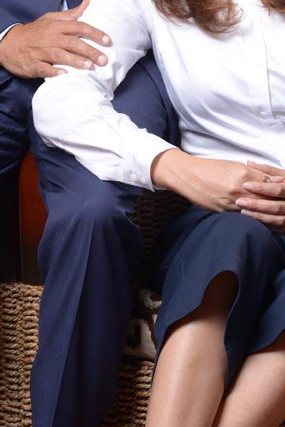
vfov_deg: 8.2
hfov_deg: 5.5
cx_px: 143
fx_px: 2980
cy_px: 69
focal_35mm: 251
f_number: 8
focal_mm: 85
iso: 100
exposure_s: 1/200
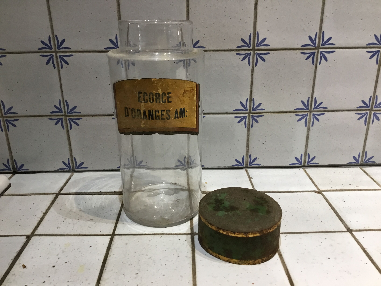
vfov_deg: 45.4
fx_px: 341
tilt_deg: -21.4
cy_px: 143
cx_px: 190
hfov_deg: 58.4
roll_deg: +0.2
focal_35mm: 31
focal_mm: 3.3
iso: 80
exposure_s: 1/33
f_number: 2.4
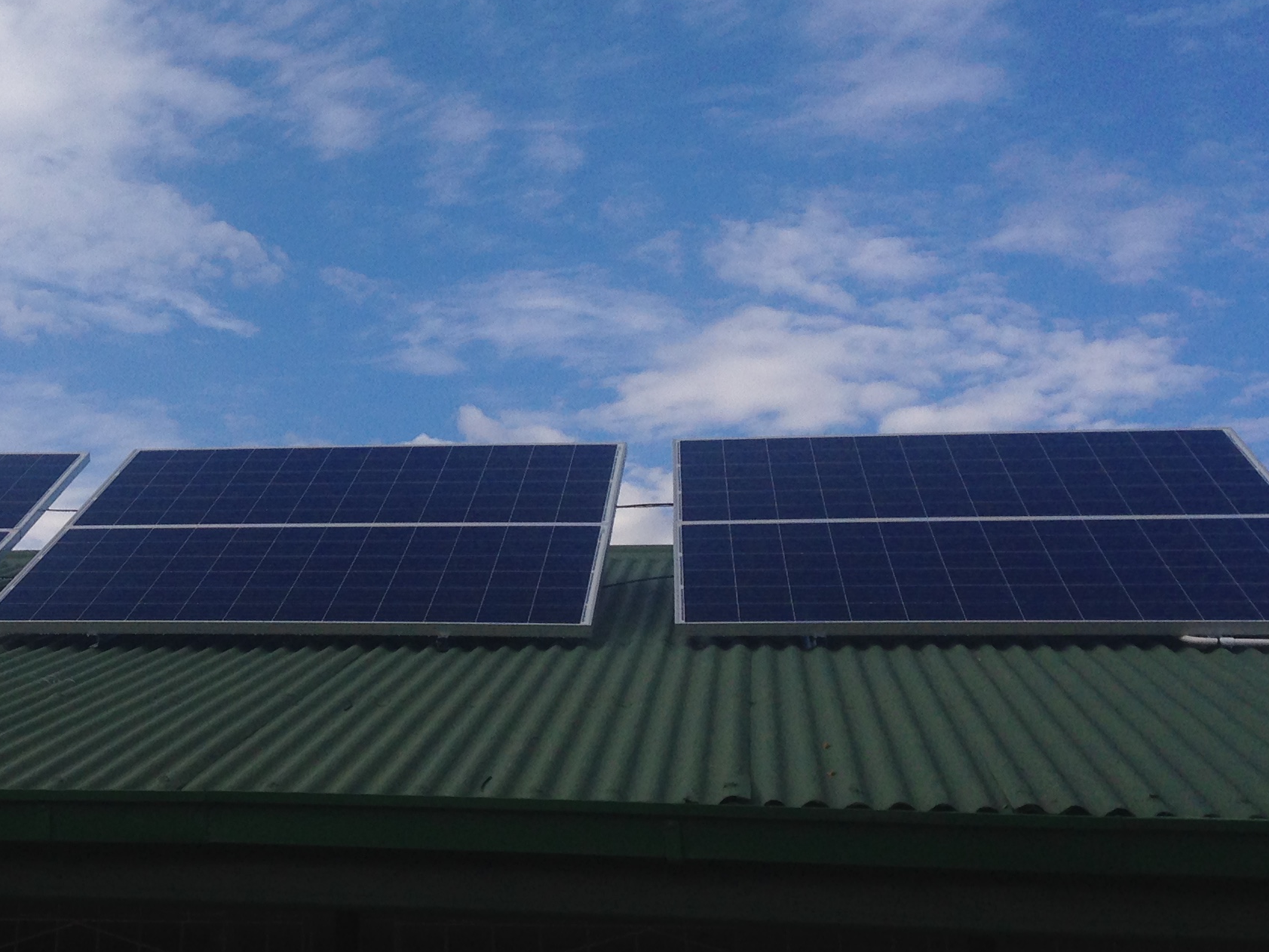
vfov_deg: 22.7
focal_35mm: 64
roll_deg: -4.0
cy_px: 232
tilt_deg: +20.7
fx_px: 2346
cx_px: 239
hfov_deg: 29.5
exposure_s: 1/1748
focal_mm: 4.12
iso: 50
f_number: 2.4
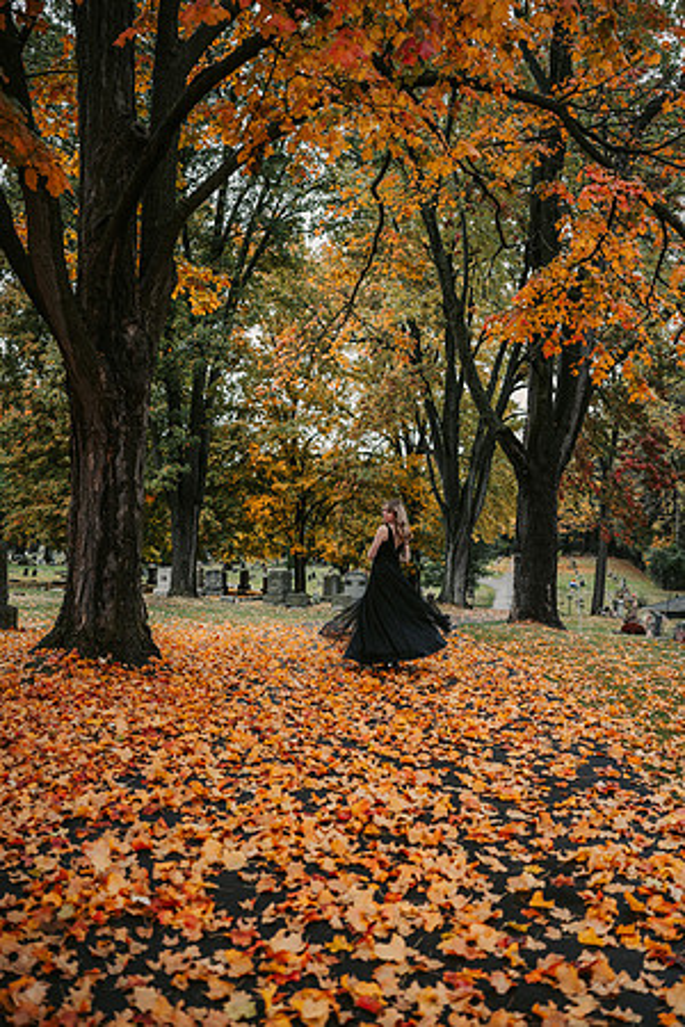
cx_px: 342
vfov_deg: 54.4
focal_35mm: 35
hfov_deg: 37.9
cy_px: 514
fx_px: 999
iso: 500
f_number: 2
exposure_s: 1/1600
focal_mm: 35
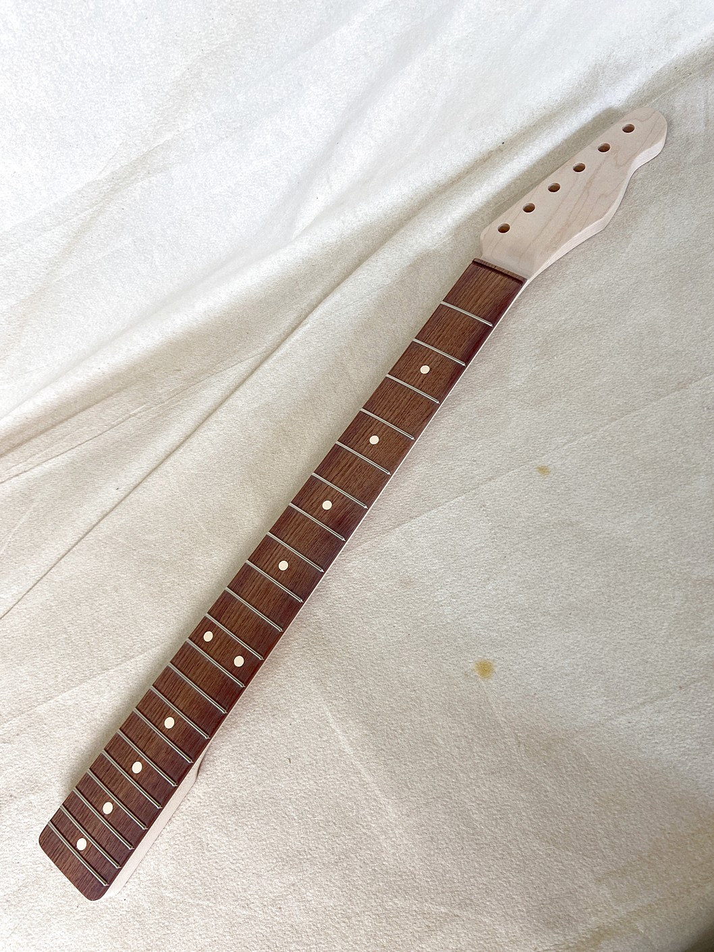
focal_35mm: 26
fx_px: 715
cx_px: 357
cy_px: 476
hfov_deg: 53.1
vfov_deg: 67.3
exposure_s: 1/120
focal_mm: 4.25
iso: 64
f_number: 1.8
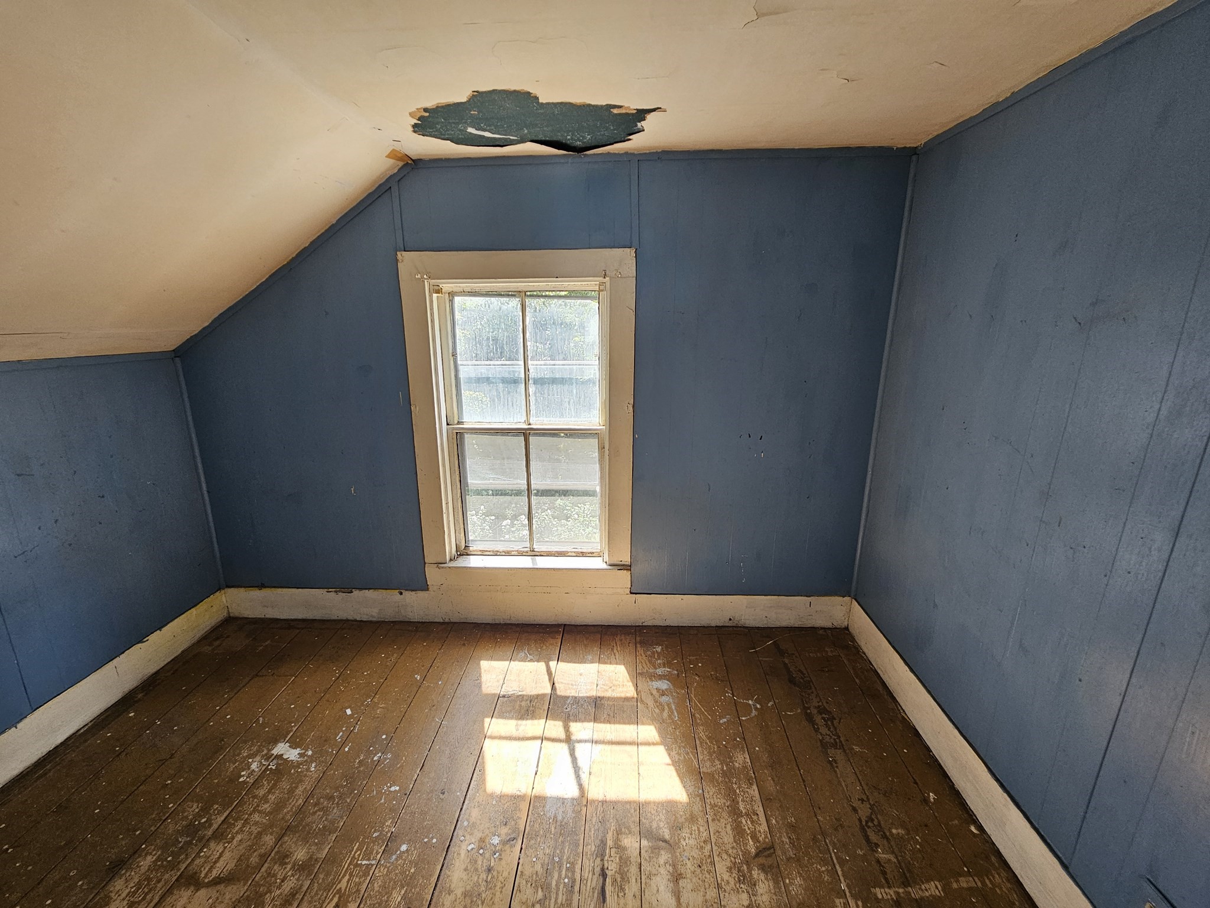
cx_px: 605
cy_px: 454
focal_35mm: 13
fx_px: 454
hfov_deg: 106.2
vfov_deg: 89.9
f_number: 2.2
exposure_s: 1/60
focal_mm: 2.2
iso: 64
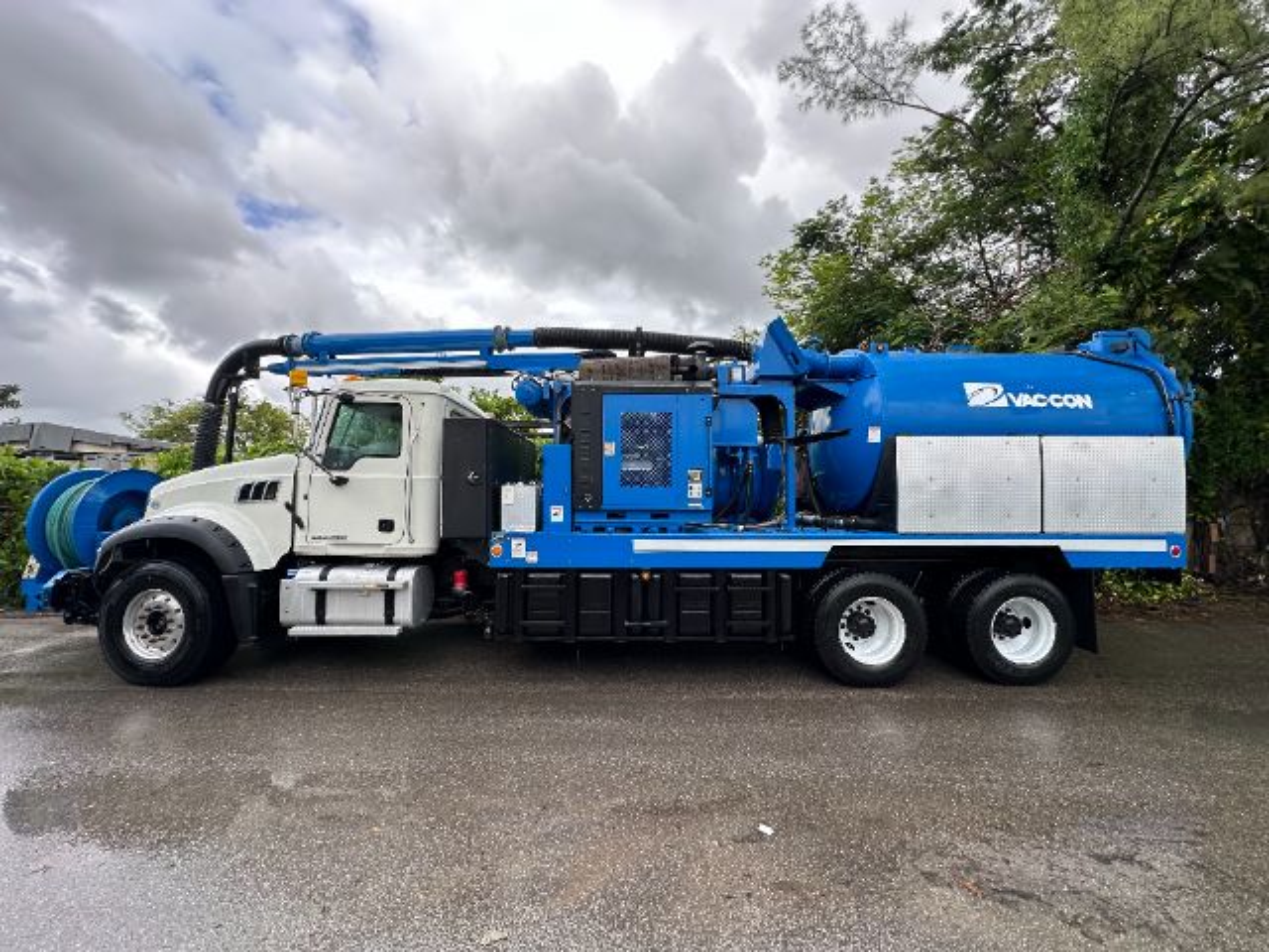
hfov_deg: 102.1
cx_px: 634
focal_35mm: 14
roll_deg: -0.4
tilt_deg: +3.4
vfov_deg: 85.7
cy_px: 476
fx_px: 513
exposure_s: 1/328
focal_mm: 2.22
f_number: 2.2
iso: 40
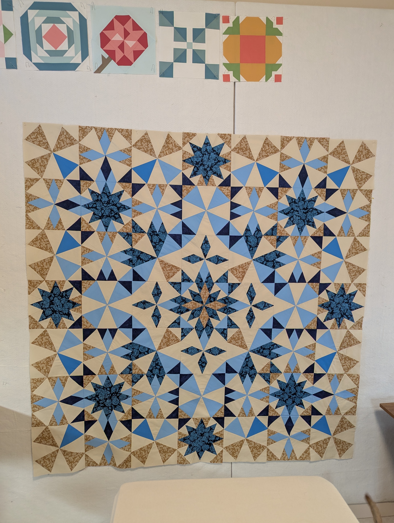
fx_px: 363
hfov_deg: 56.9
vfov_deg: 71.5
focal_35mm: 24
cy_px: 262
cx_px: 197
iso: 133
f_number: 1.85
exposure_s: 1/24
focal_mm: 6.81
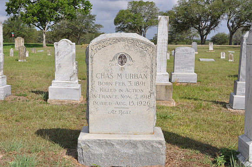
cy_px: 84
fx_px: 367
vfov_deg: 25.7
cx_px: 126
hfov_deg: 37.9
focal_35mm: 52
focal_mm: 35
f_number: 10
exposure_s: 1/400
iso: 200
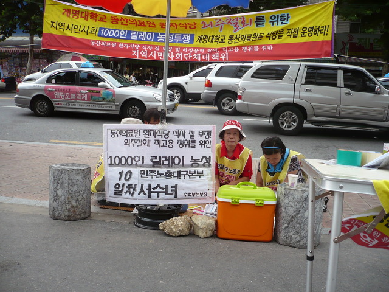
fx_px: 393
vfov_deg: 40.7
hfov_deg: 52.6
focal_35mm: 35
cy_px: 146
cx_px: 194
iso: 100
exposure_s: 1/125
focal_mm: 5.8
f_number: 2.8
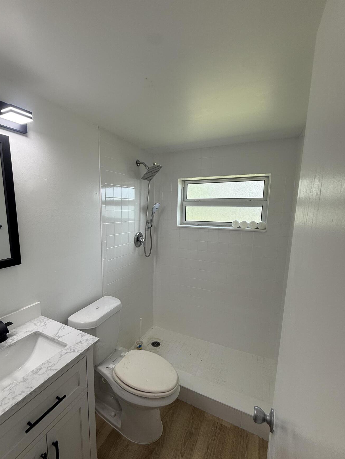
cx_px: 152
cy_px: 244
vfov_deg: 94.4
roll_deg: -0.6
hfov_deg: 77.8
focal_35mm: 16
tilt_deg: -9.2
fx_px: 213
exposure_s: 1/99
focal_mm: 2.22
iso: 50
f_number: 2.2
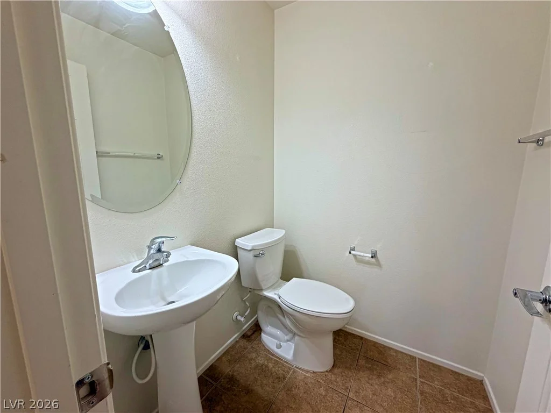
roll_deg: +0.2
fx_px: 223
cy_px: 206
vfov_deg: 85.7
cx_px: 276
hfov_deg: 102.1
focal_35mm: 14
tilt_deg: -9.5
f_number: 2.2
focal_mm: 2.22
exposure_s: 1/120
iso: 200
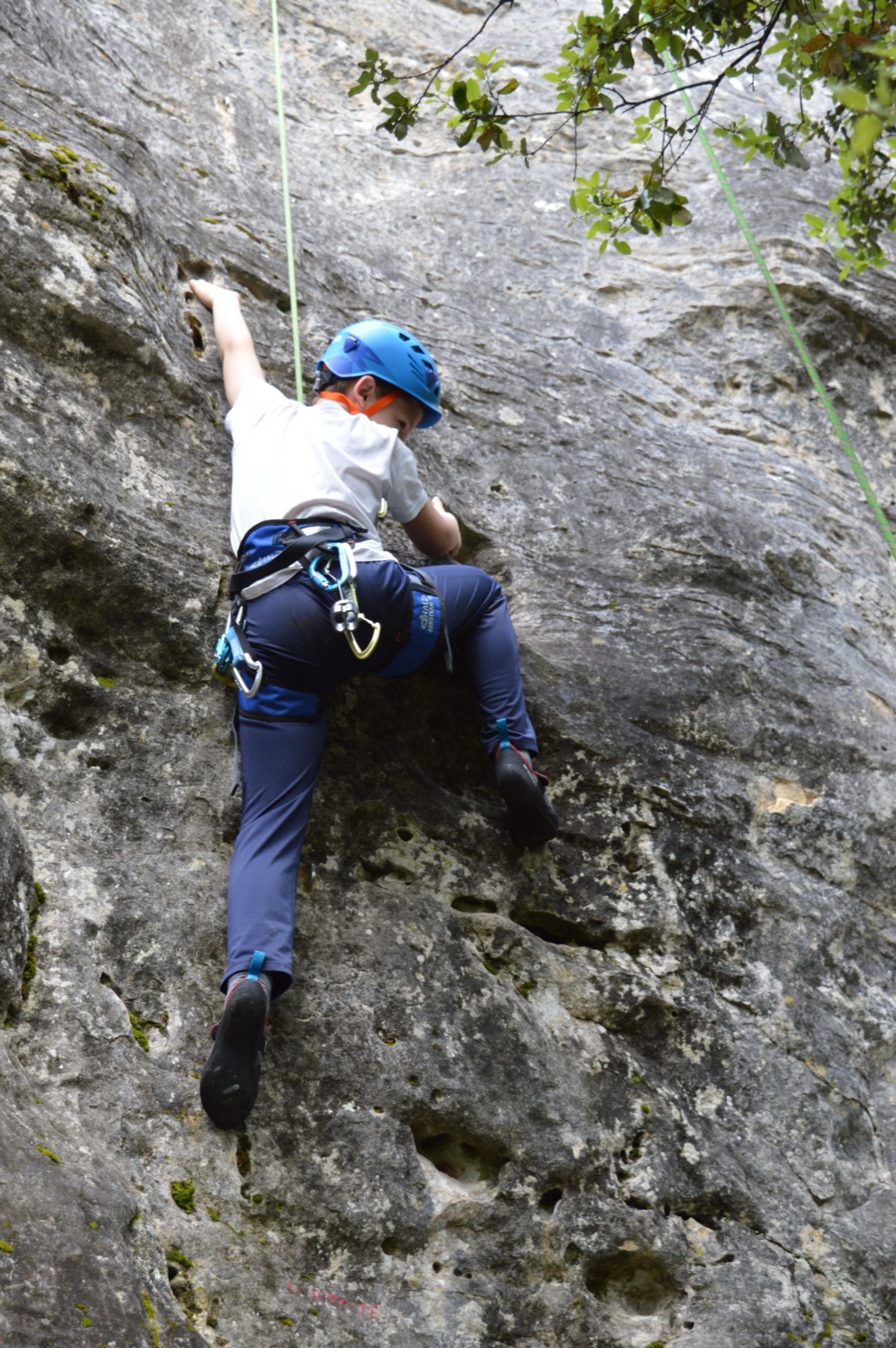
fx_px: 2133
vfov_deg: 35.1
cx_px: 448
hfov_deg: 23.7
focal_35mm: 57
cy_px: 674
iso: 200
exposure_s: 1/125
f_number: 5.6
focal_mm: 38
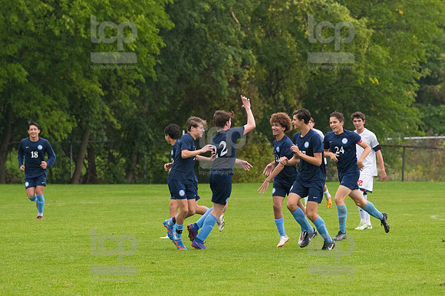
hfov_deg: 7.1
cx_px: 222
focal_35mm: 292
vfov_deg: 4.7
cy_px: 148
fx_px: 3607
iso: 2500
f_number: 4.5
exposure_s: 1/2000
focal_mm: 195
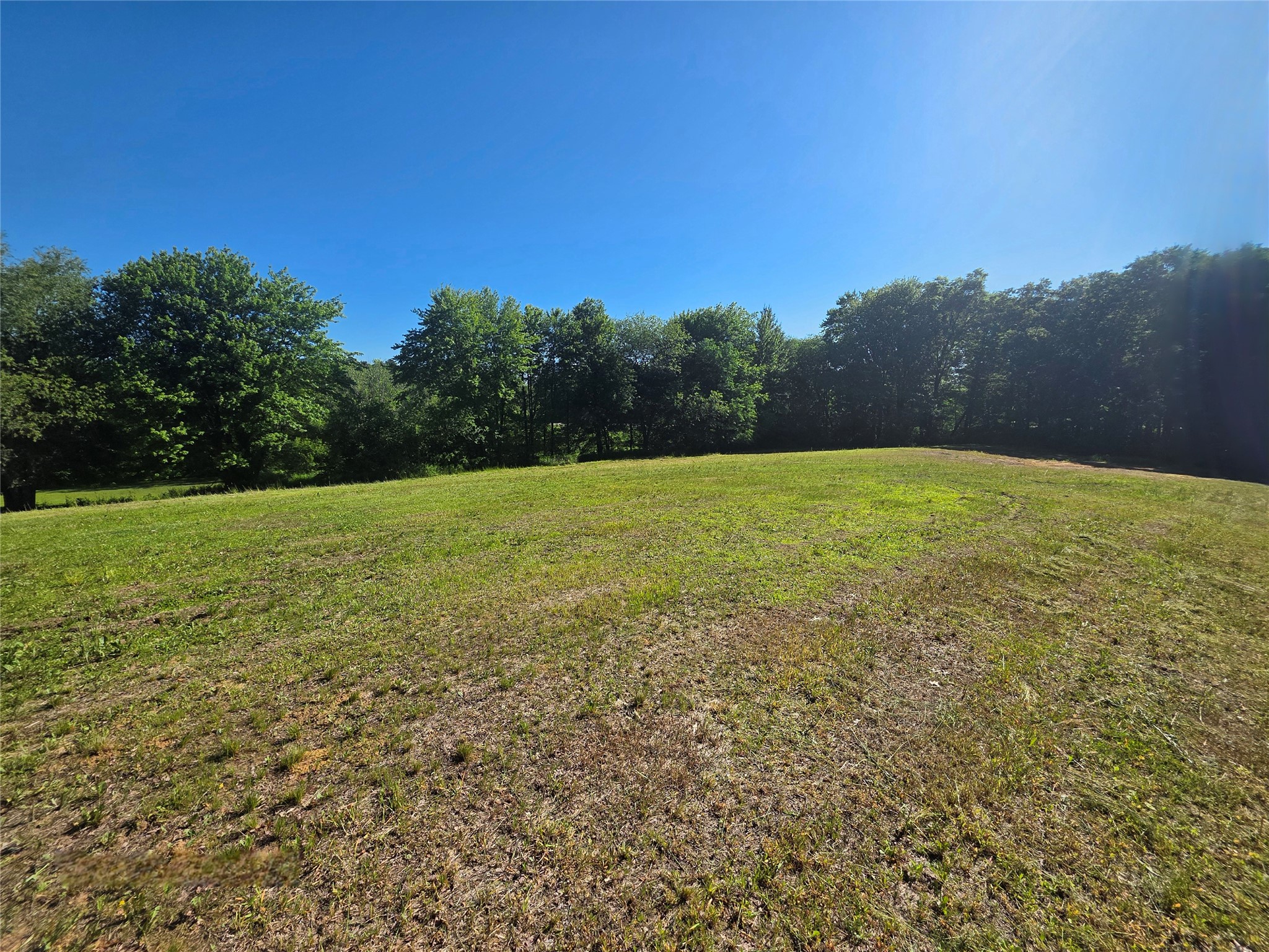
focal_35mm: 13
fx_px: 477
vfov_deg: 89.9
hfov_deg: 106.2
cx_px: 634
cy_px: 476
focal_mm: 2.2
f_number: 1.9
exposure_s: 1/2500
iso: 40
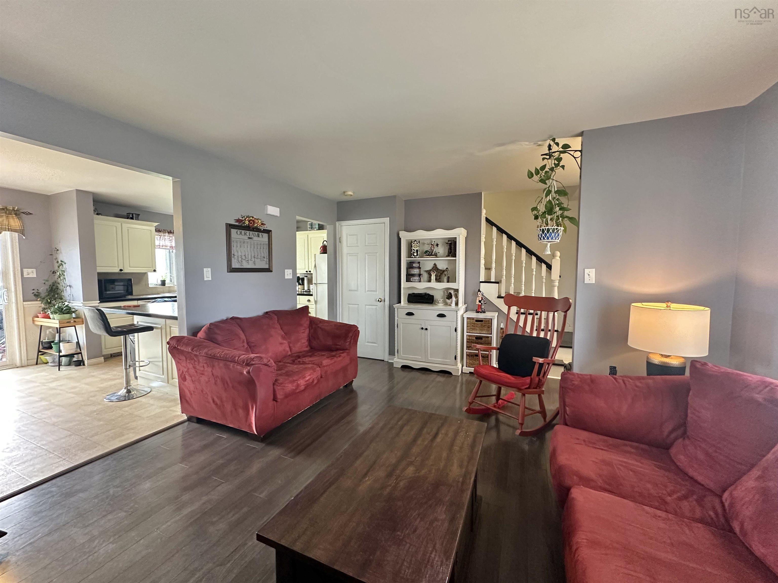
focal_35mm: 14
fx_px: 315
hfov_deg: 102.1
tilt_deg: -3.3
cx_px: 389
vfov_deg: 85.7
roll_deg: +0.2
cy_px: 292
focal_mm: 2.22
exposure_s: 1/60
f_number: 2.2
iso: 320
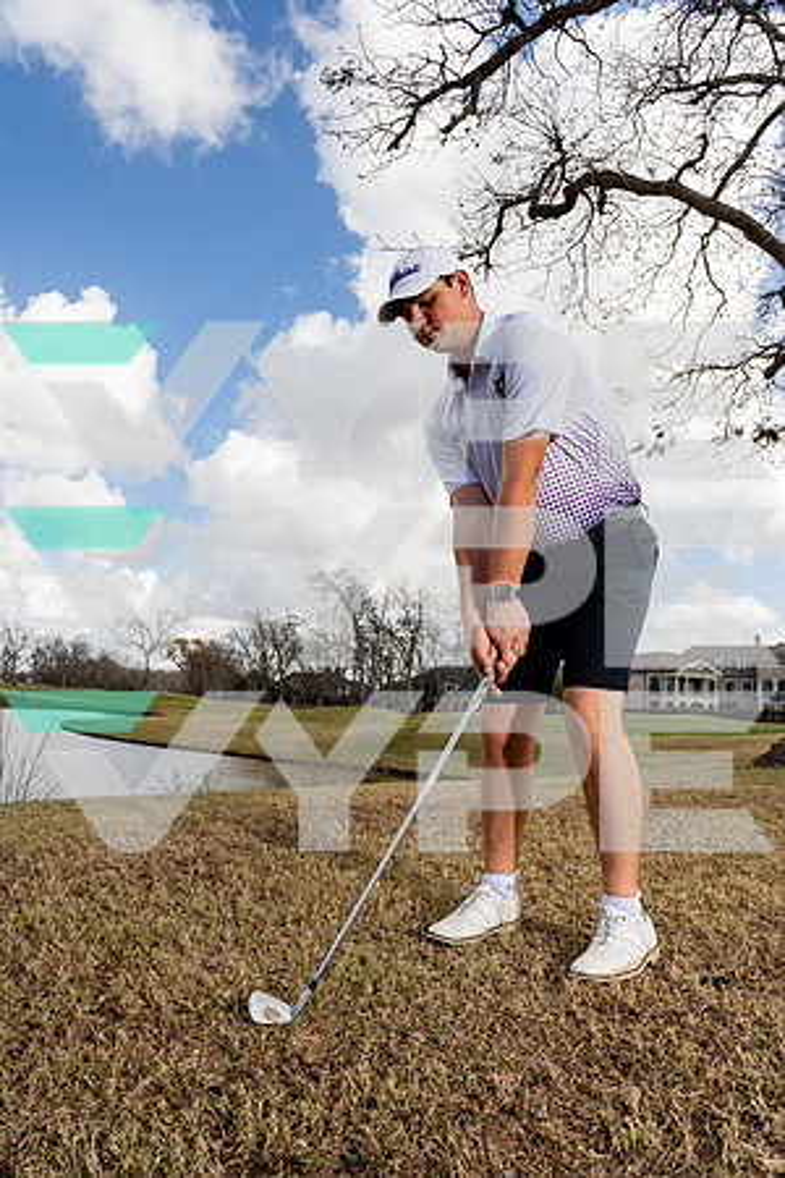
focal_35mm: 22
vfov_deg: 78.6
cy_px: 589
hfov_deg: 57.2
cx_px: 392
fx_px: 720
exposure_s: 1/250
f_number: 8
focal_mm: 22
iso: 100
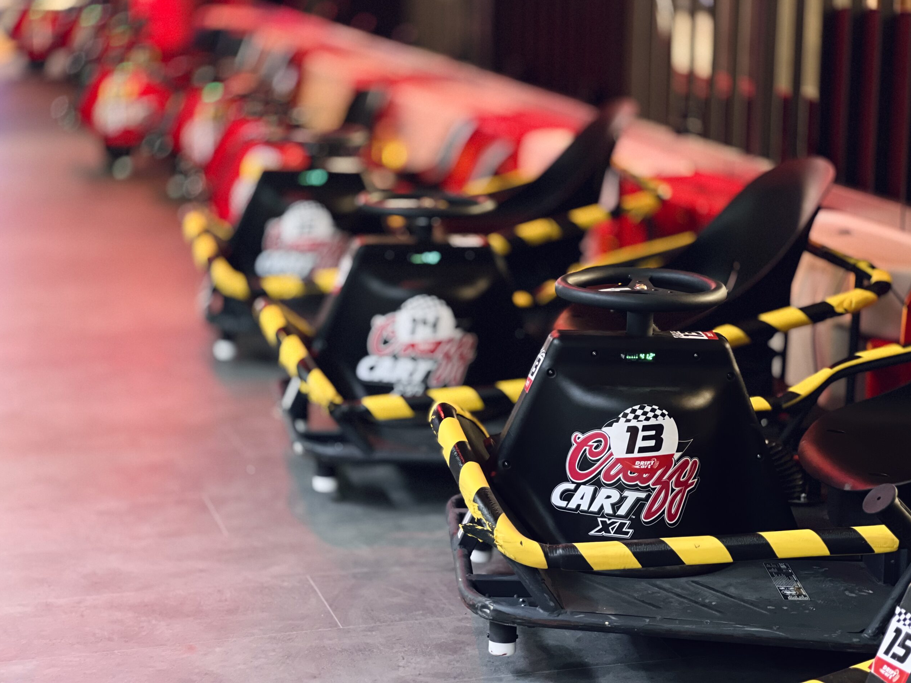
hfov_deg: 25.0
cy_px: 337
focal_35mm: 78
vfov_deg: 18.9
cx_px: 452
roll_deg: -0.5
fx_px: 2053
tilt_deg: -12.1
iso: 500
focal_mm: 9
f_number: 2.8
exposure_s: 1/14
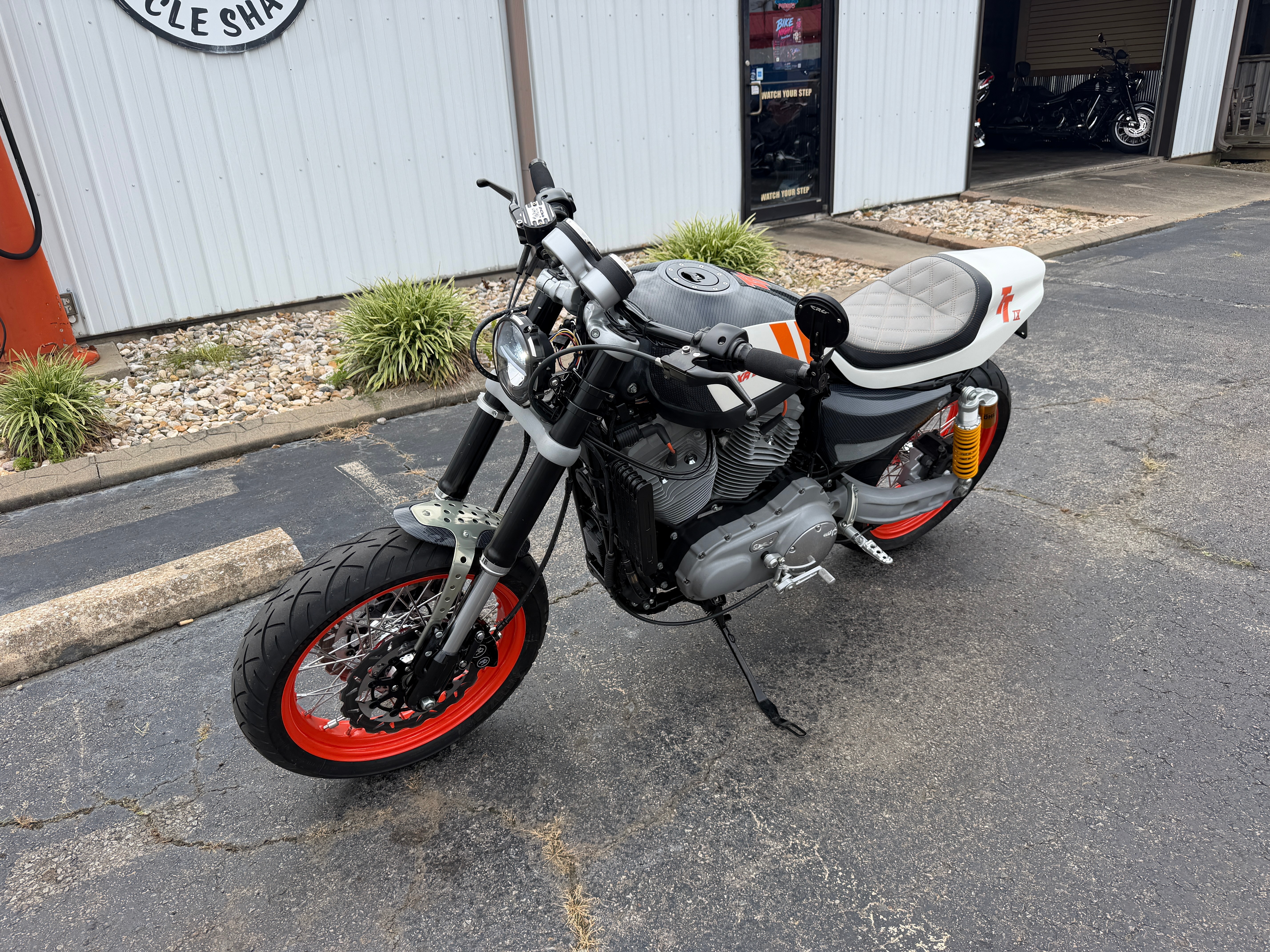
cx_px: 635
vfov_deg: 56.8
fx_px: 881
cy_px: 476
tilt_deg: -22.1
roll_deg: +3.3
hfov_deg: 71.6
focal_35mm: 24
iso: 80
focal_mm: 6.76
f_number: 1.78
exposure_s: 1/3021
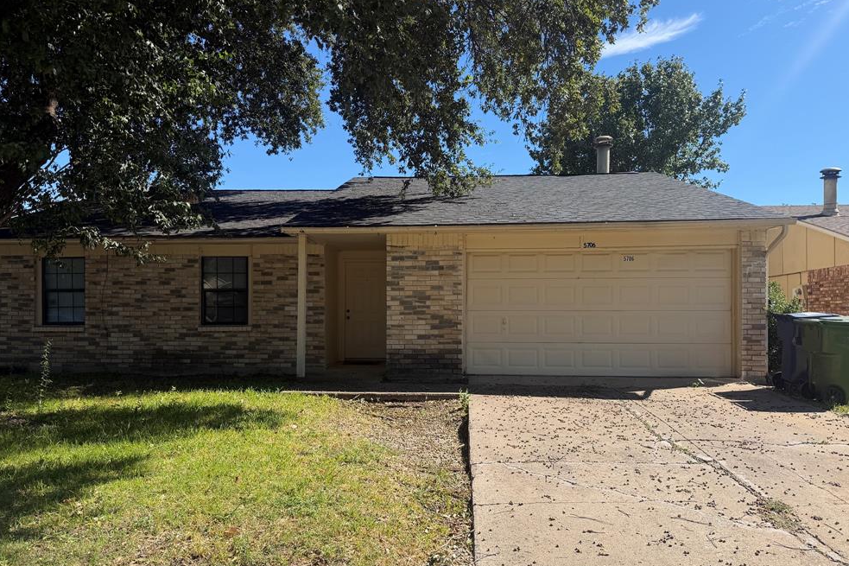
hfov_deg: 69.4
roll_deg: +0.3
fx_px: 613
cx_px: 426
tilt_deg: -0.1
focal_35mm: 26
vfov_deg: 49.5
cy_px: 309
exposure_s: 1/2801
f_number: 1.78
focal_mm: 6.76
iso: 80
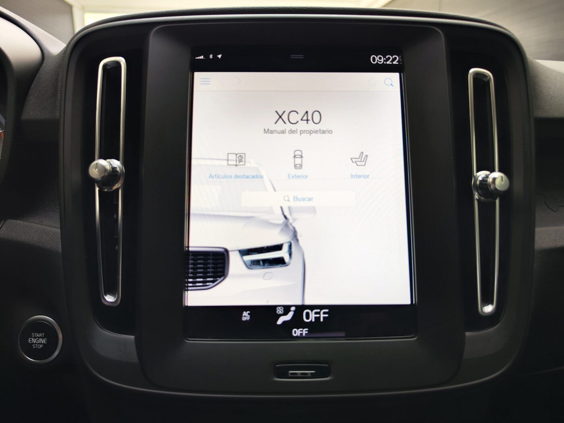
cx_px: 282
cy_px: 212
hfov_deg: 73.9
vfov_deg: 58.9
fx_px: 375
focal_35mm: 23
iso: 75
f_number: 1.69
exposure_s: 1/100
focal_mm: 7.01
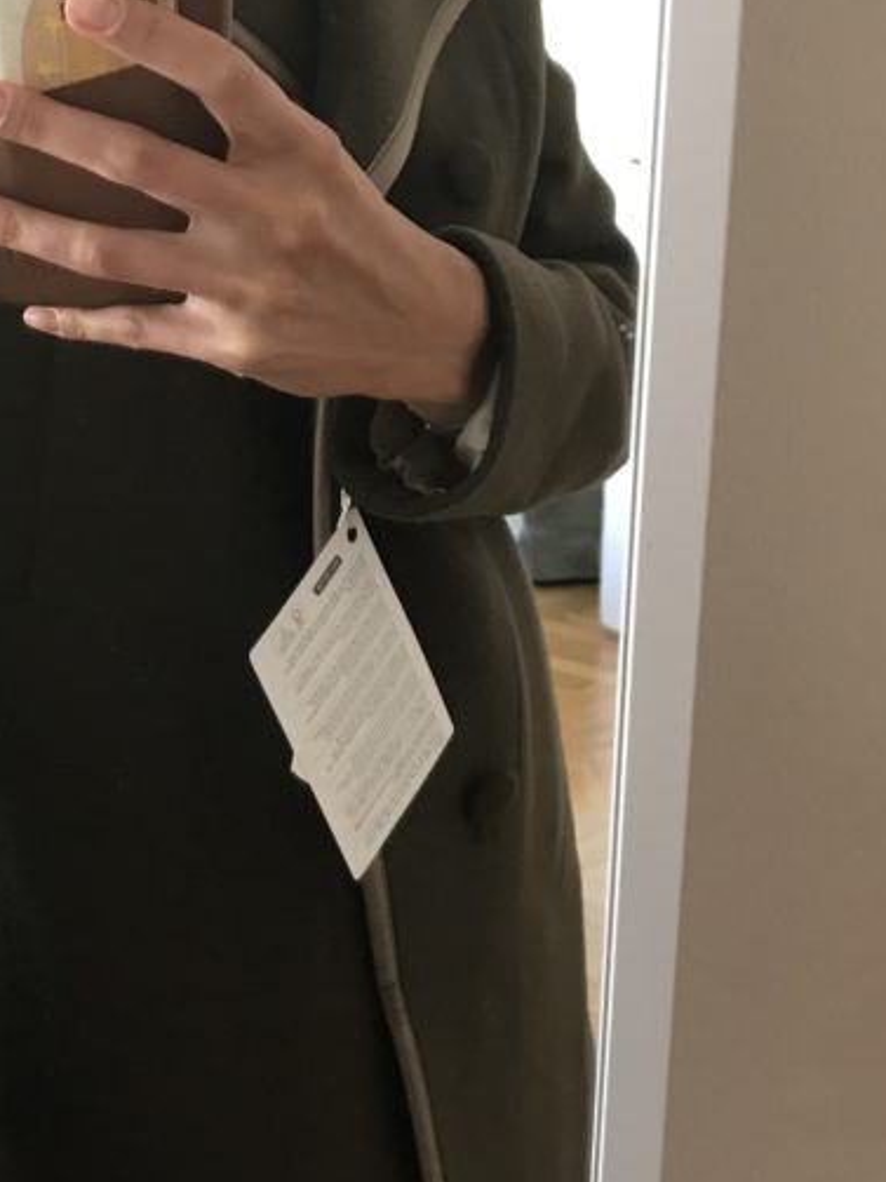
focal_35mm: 57
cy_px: 512
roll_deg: +3.1
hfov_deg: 24.6
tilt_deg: -21.9
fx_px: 1946
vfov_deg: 33.7
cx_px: 16
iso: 64
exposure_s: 1/17
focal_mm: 3.99
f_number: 1.8
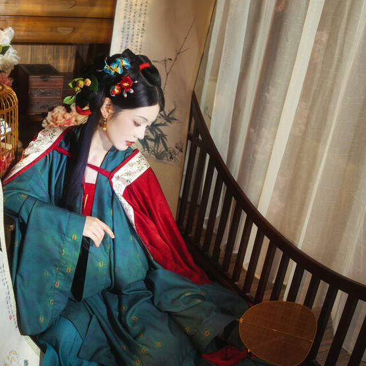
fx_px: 574
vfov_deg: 35.3
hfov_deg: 34.4
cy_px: 201
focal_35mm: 48
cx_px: 78
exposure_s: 1/200
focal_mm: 30
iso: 500
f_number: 2.8
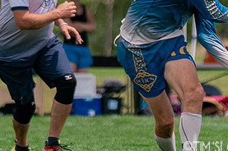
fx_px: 3739
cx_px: 165
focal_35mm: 591
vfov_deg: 2.3
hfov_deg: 3.5
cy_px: 2
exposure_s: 1/10000
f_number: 2.8
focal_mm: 143
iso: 500
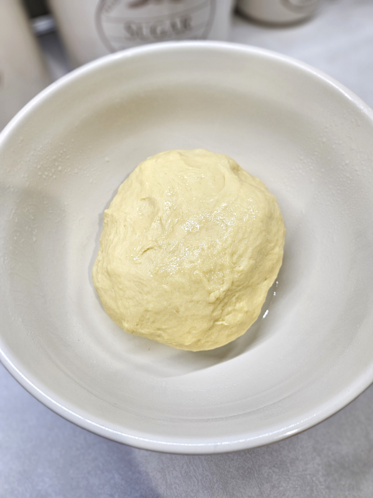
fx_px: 330
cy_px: 249
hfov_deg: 58.9
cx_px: 186
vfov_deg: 73.9
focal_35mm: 23
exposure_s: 1/120
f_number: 1.8
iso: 80
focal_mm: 5.4
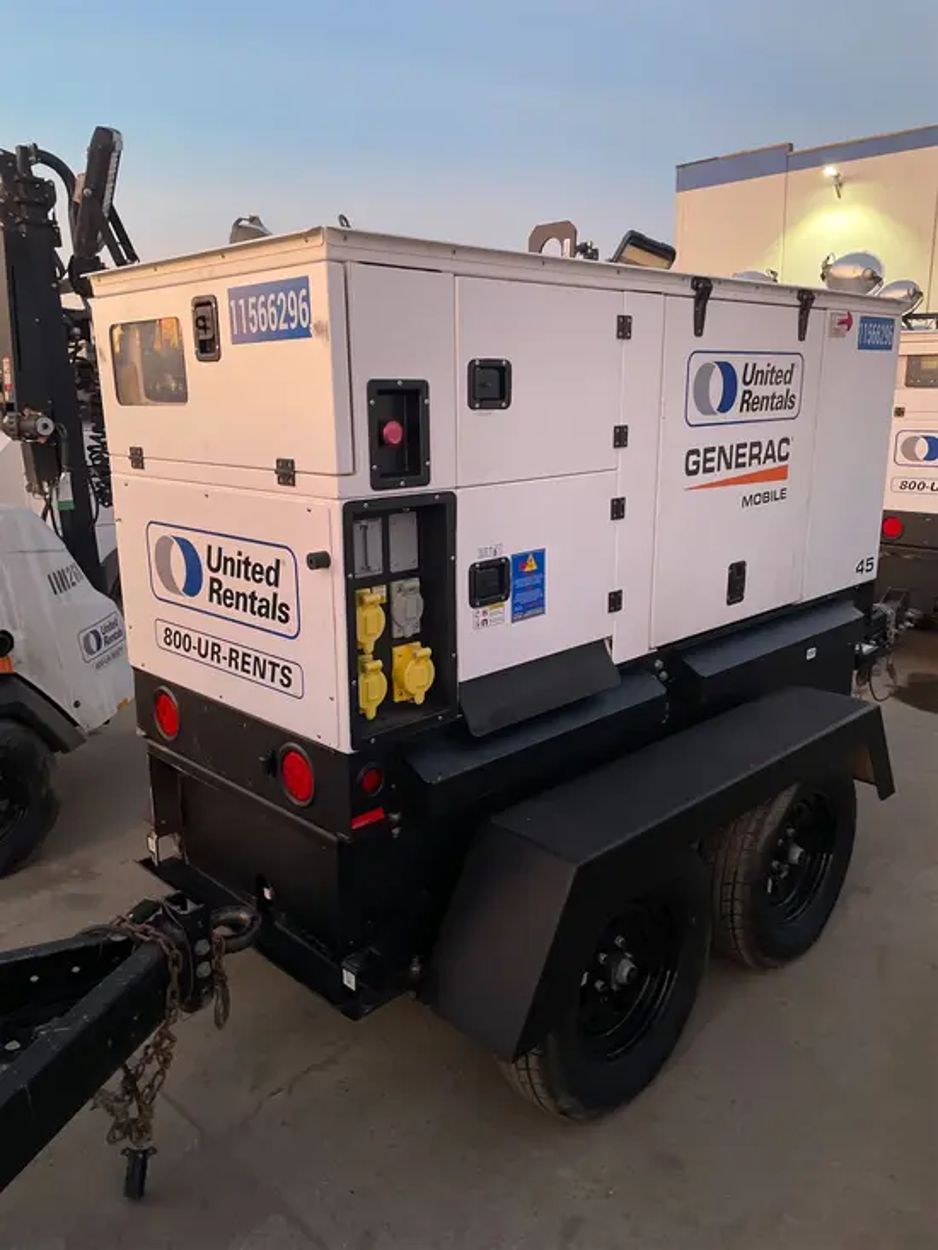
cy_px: 625
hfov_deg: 53.1
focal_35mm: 26
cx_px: 469
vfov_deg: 67.3
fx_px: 939
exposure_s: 1/60
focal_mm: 4.2
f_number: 1.6
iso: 400
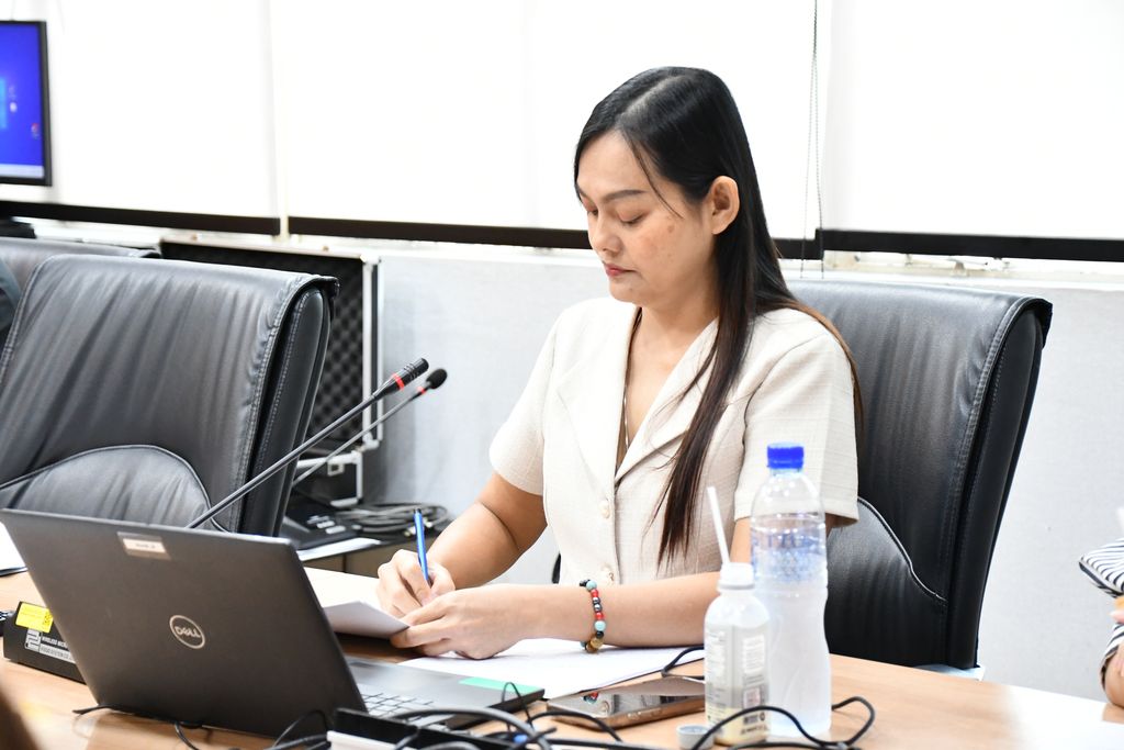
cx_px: 562
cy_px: 375
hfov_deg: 21.9
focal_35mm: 93
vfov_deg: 14.7
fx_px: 2904
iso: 3200
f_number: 5
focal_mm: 62
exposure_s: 1/100
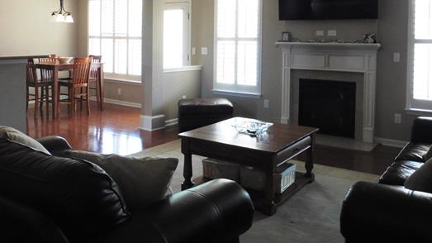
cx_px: 244
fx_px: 367
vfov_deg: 35.4
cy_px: 45
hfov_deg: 60.8
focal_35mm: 32
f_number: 3.3
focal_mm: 4.3
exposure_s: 1/60
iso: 400
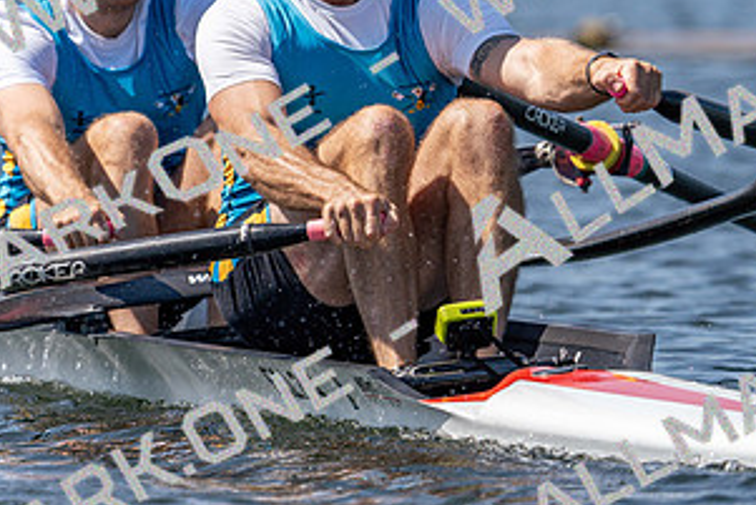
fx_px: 16198
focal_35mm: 771
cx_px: 256
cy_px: 77
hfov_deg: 2.7
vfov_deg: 1.8
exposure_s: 1/2000
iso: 250
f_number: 6.3
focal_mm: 400
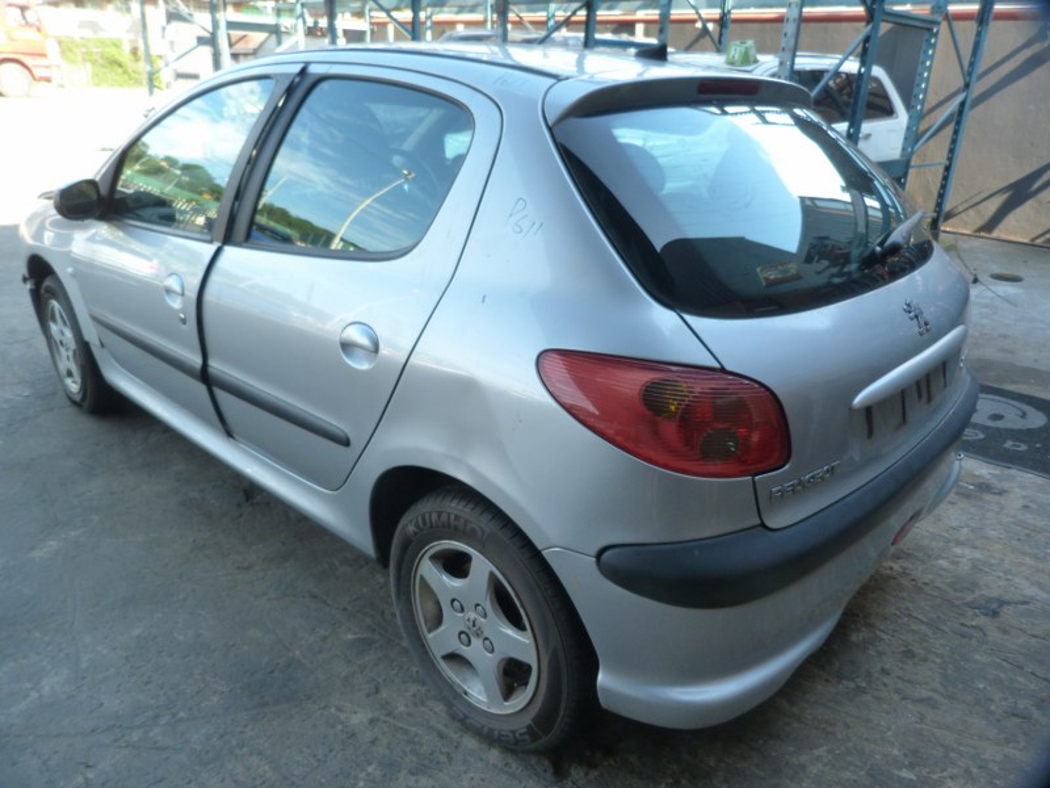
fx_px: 758
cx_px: 525
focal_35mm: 25
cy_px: 394
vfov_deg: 54.9
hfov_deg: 69.4
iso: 125
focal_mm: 4.5
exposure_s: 1/100
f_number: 2.8
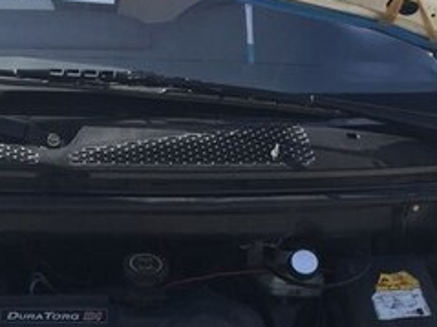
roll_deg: -2.0
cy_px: 397
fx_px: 1009
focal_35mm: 80
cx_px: 68
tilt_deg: -21.8
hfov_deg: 23.9
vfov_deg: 17.5
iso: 32
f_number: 2.2
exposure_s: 1/1014
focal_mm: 4.15
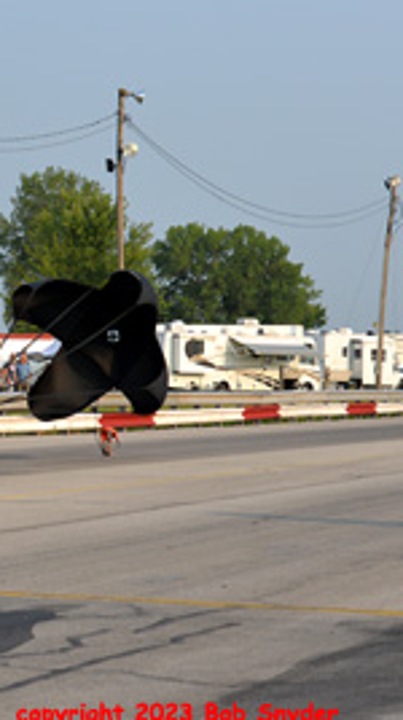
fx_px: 2613
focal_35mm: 137
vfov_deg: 15.7
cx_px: -43
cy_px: 351
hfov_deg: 8.7
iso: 400
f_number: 5.6
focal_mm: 70
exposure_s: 1/1600
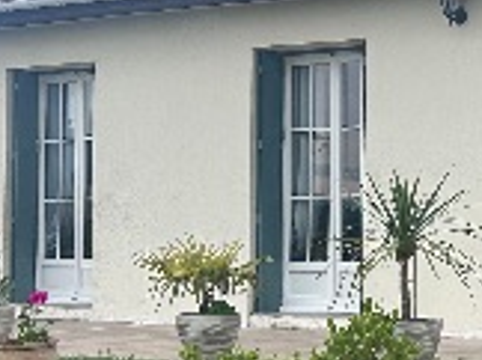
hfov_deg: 17.8
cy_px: 220
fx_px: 1432
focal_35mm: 103
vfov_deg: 14.3
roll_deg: -0.2
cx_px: 637
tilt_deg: +2.0
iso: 50
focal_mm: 5.7
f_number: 1.5
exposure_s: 1/1280
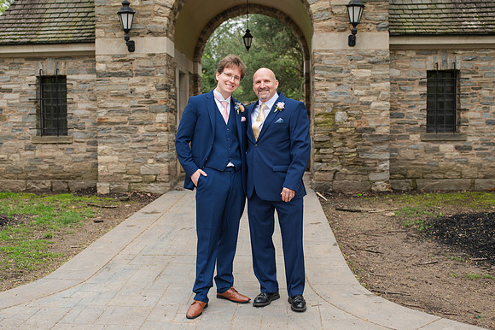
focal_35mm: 42
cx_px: 239
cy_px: 167
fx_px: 573
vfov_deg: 32.1
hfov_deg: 46.7
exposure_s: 1/320
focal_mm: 35
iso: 450
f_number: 3.2
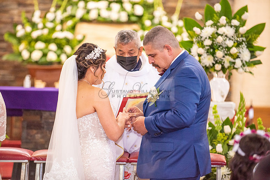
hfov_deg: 12.5
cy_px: 90
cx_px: 135
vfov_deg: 8.4
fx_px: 1231
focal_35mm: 164
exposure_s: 1/160
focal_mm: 160
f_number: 2.8
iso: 2000
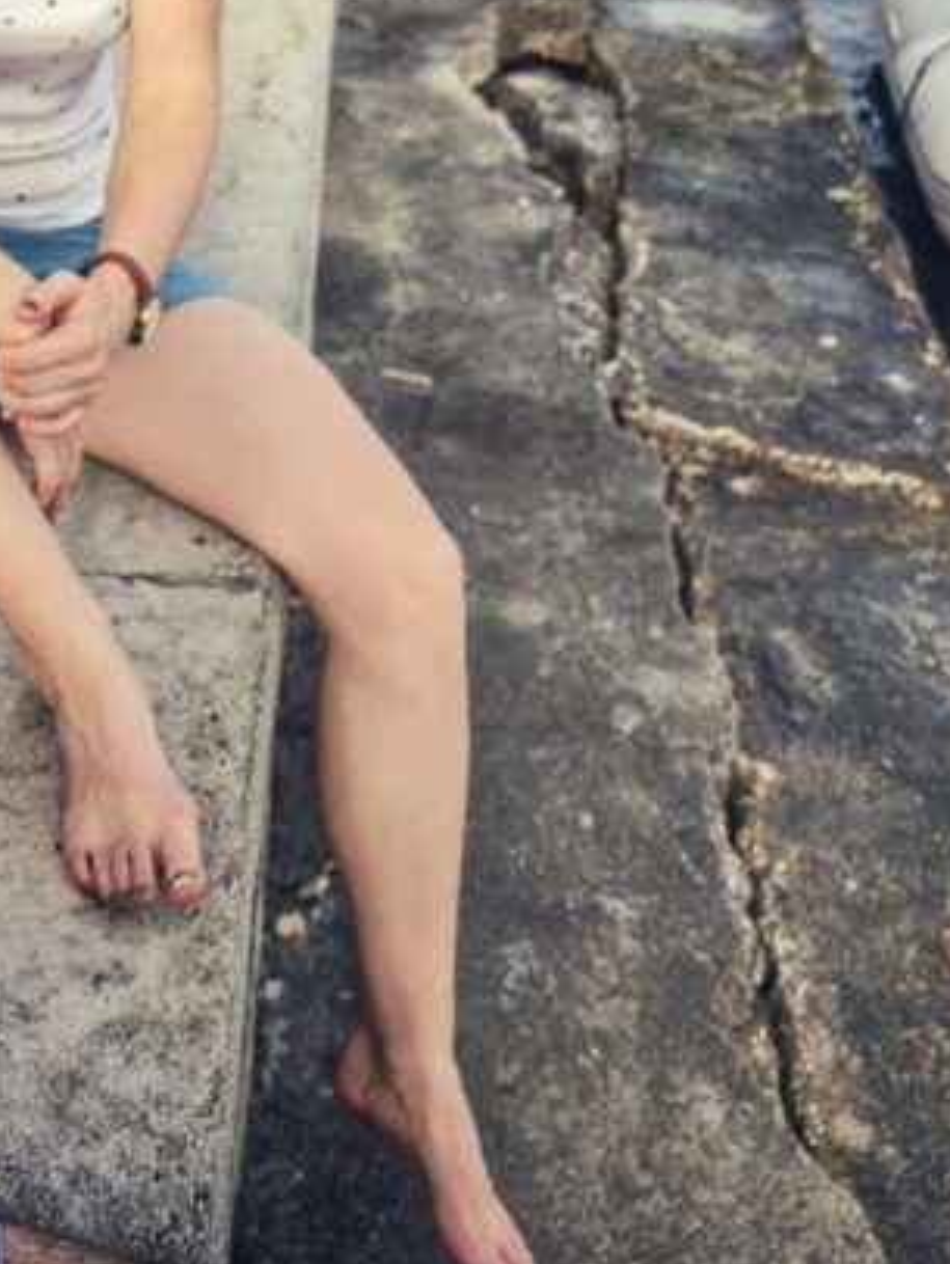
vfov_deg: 29.9
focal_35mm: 58
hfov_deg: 24.3
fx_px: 2120
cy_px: -121
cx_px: 34
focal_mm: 6.3
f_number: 1.7
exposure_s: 1/180
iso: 12
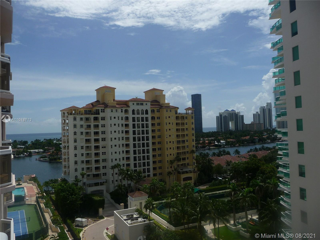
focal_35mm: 28
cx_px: 160
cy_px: 120
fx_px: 259
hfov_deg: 63.4
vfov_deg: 49.7
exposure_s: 1/800
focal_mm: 4.7
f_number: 8
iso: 100
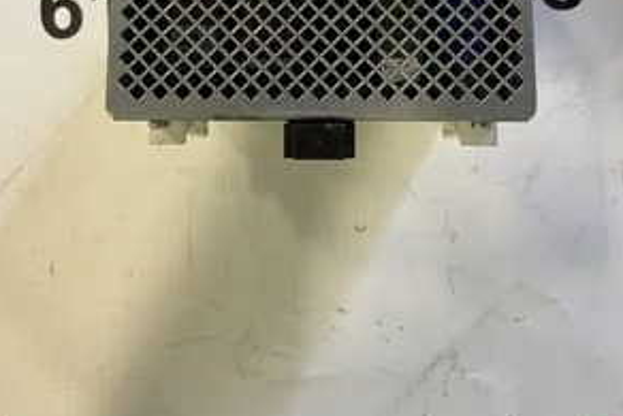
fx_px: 641
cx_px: 314
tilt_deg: -84.3
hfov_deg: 51.9
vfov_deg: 33.1
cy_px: 4
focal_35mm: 37
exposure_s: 1/60
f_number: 1.6
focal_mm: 4.2
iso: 160
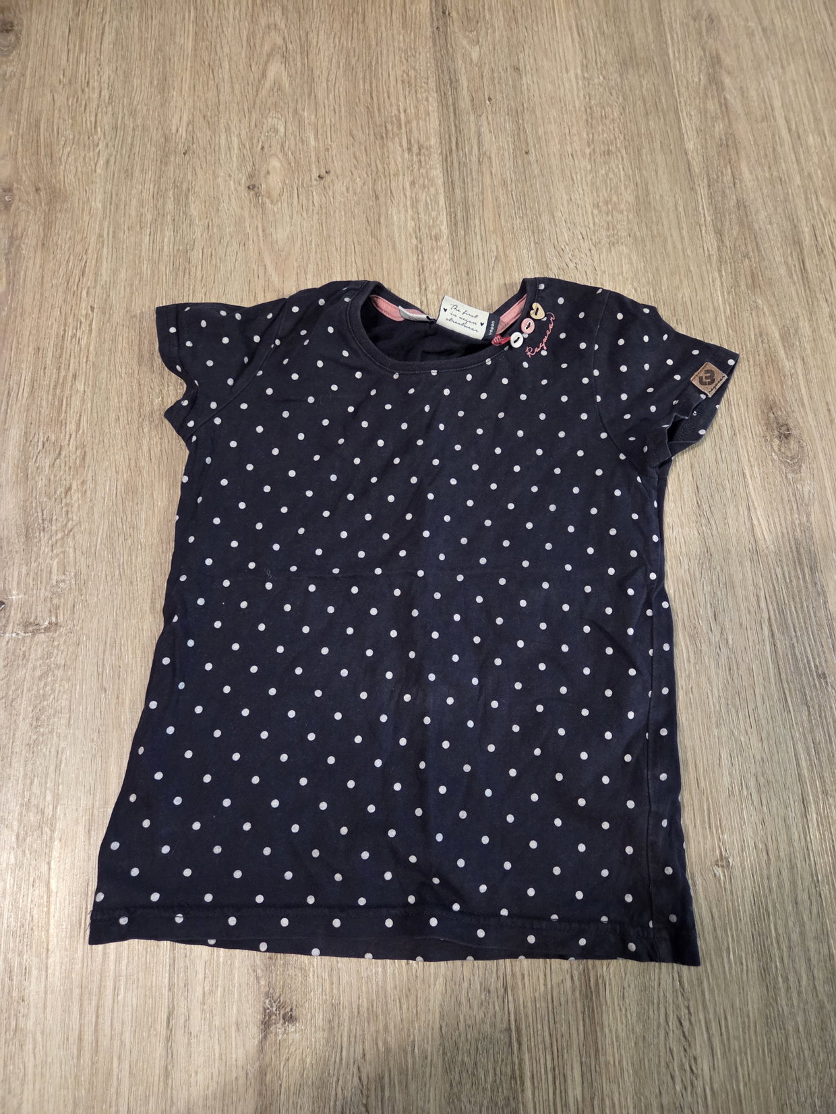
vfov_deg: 73.9
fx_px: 741
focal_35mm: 23
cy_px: 557
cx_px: 418
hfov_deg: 58.9
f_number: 1.8
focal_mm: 5.4
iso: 1600
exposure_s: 1/50
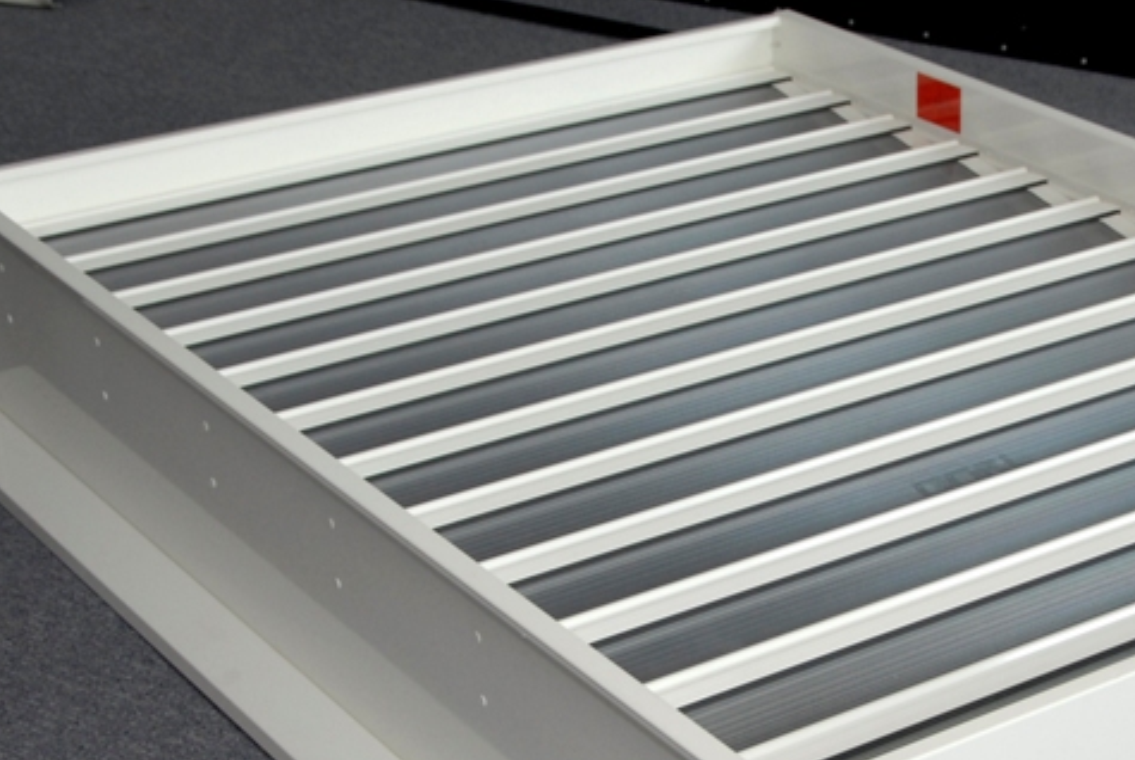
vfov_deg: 16.2
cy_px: 544
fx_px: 2652
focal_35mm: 84
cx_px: 879
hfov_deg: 23.9
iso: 400
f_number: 5.6
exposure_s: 1/60
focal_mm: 26
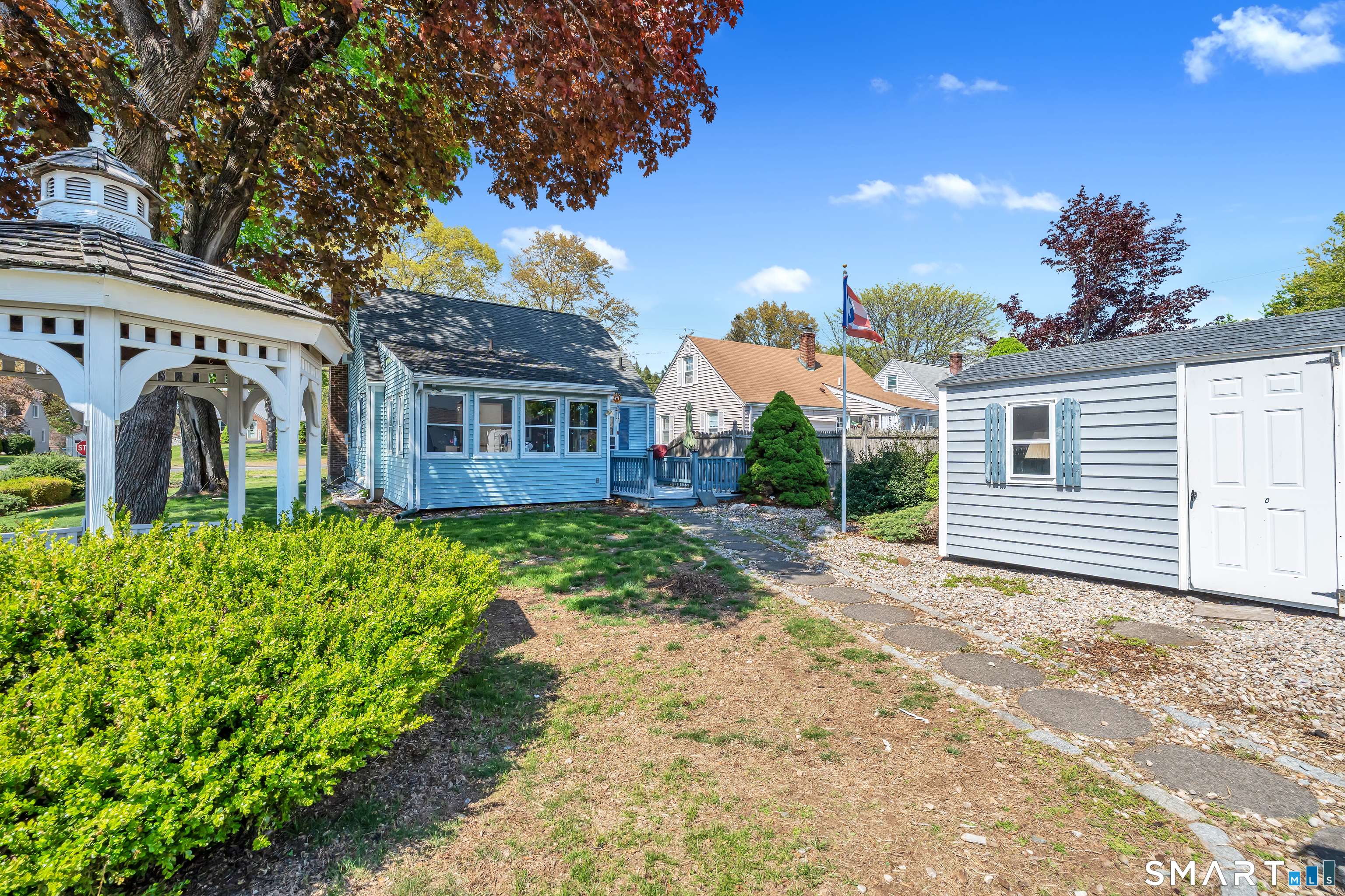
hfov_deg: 96.7
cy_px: 448
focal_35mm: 16
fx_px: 598
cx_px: 672
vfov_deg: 73.7
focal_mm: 16
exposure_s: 1/400
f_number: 8
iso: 800
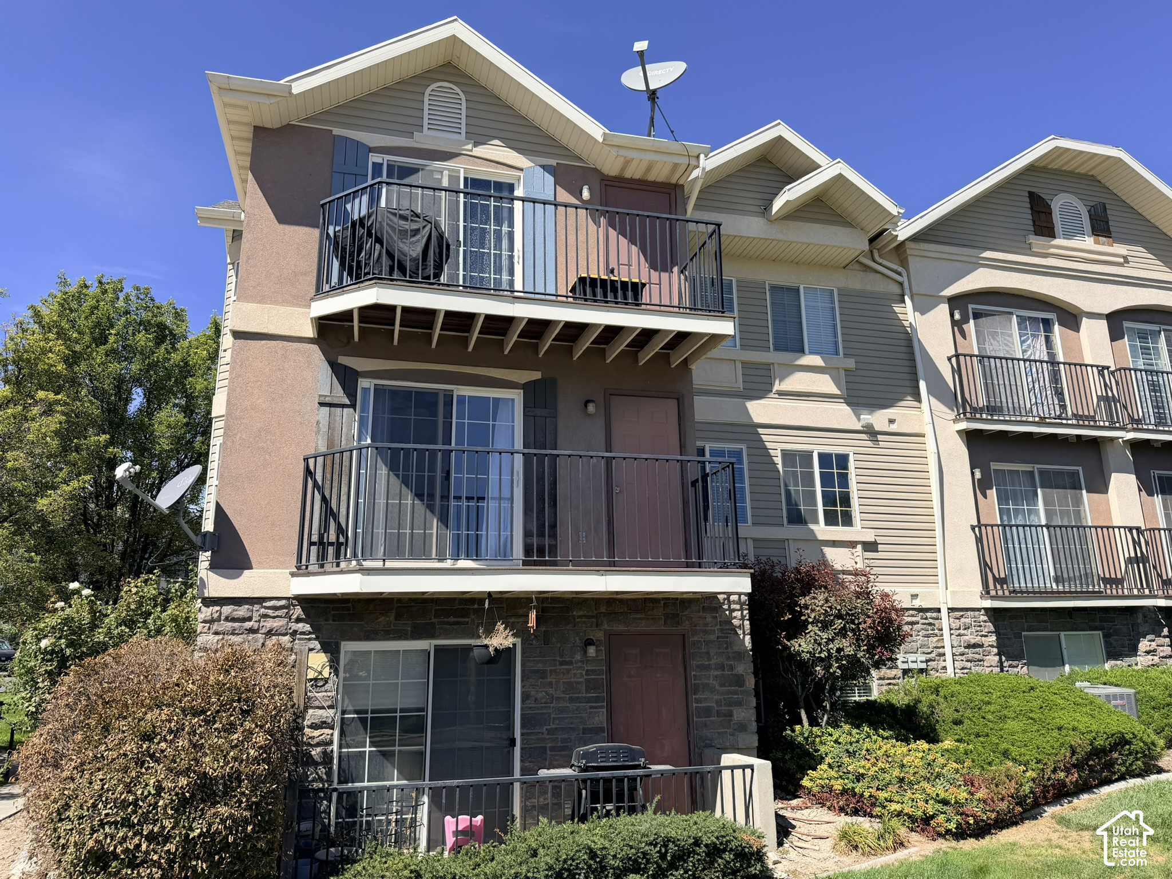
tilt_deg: +16.6
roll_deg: +1.0
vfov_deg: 56.8
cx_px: 586
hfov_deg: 71.6
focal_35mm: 24
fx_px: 813
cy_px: 440
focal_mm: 6.76
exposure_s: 1/3425
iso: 80
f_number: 1.78
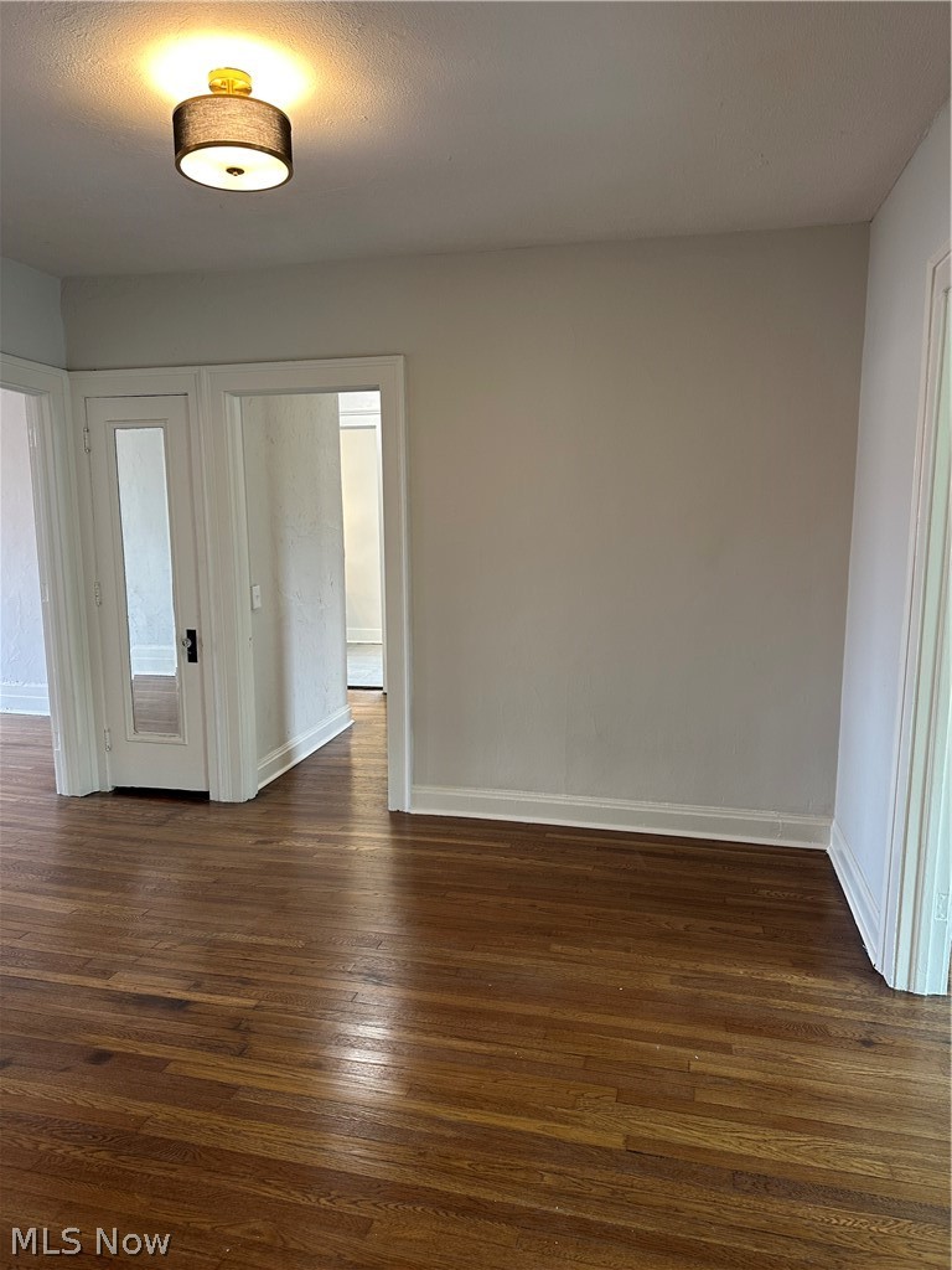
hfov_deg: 56.8
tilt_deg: -8.6
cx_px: 476
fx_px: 880
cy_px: 635
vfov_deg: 71.6
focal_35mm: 24
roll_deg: -0.4
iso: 125
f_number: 1.78
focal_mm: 6.86
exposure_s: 1/60
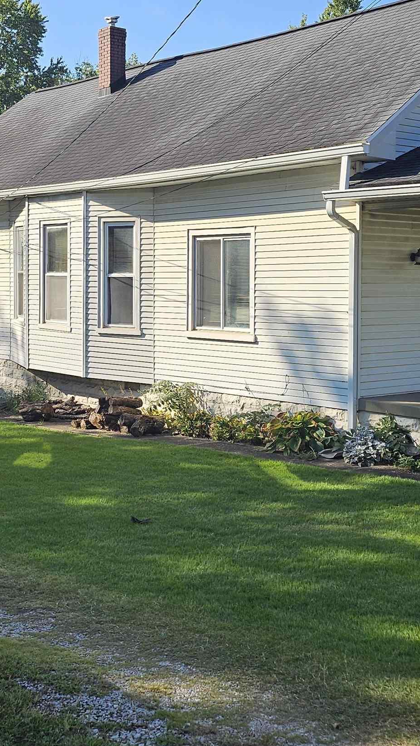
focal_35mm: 49
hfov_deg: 24.2
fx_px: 970
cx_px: 108
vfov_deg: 42.0
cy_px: 335
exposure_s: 1/2483
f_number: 1.8
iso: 50
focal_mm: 5
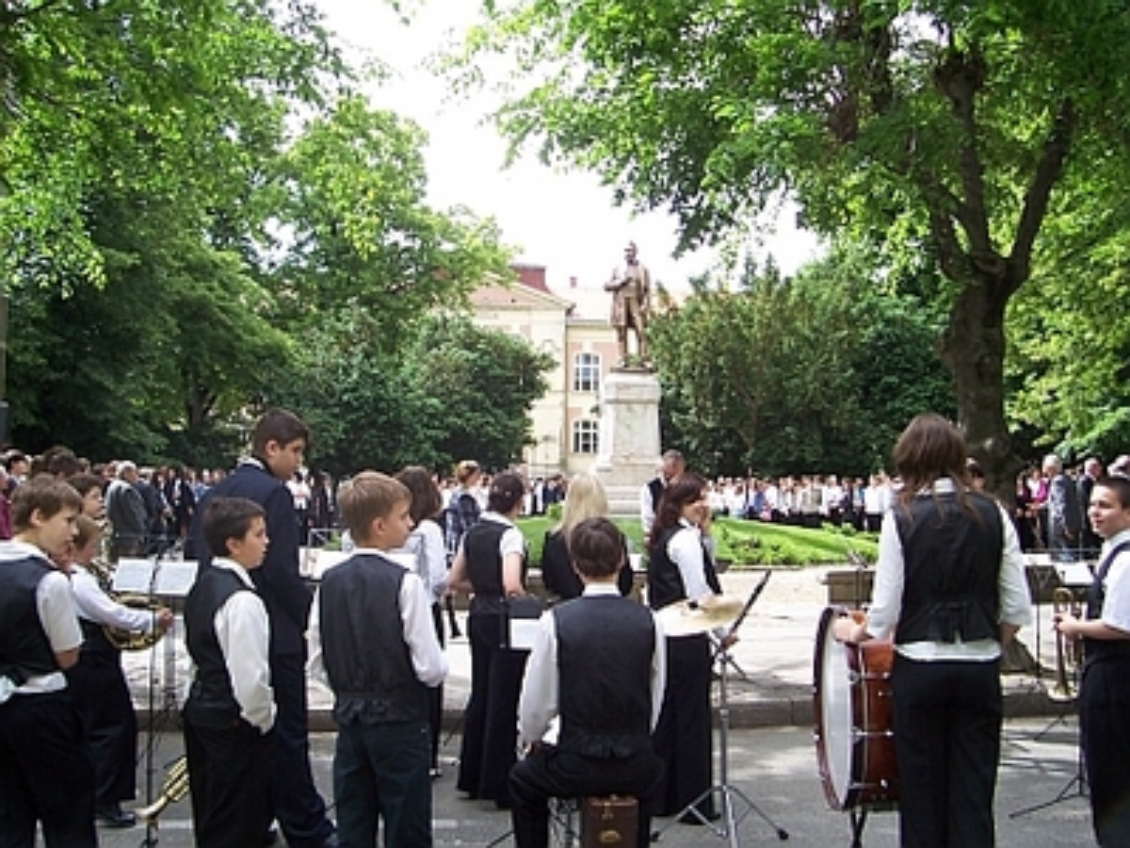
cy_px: 424
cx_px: 565
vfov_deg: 41.8
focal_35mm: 34
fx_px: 1110
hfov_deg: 54.0
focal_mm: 5.6
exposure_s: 1/350
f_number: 2.7
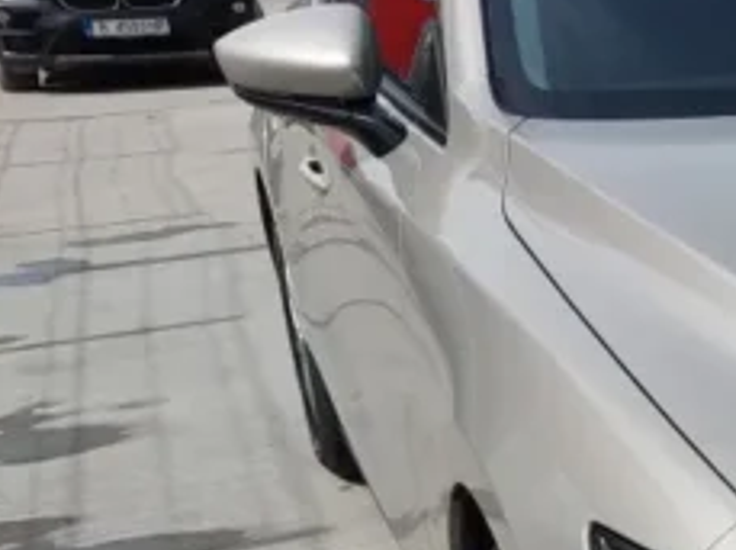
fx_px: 1783
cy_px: 569
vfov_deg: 17.1
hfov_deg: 19.4
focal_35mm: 84
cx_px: 1199
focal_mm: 5.23
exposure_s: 1/1667
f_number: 1.8
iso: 25
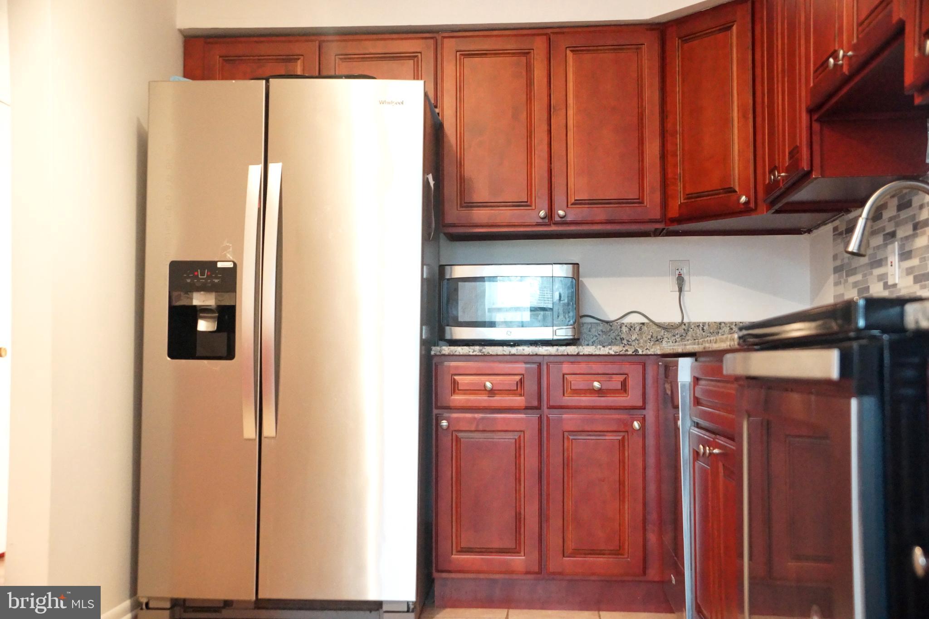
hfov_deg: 49.6
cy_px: 310
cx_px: 464
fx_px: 1006
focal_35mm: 39
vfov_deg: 34.2
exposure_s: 1/30
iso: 3200
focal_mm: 26
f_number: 4.5
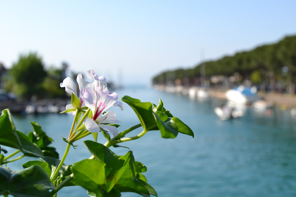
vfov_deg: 26.5
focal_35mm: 51
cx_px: 187
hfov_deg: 38.6
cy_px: 83
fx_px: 419
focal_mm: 26
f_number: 8
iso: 100
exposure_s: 1/250
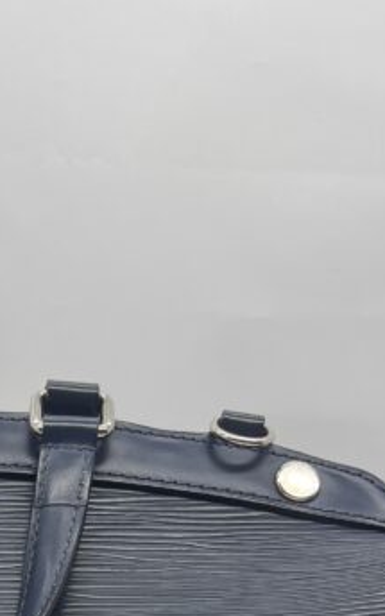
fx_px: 1377
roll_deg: -0.3
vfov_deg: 22.0
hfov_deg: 15.1
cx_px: -133
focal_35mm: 82
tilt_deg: -7.0
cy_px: 856
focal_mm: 5.7
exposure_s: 1/184
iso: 40
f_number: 1.5
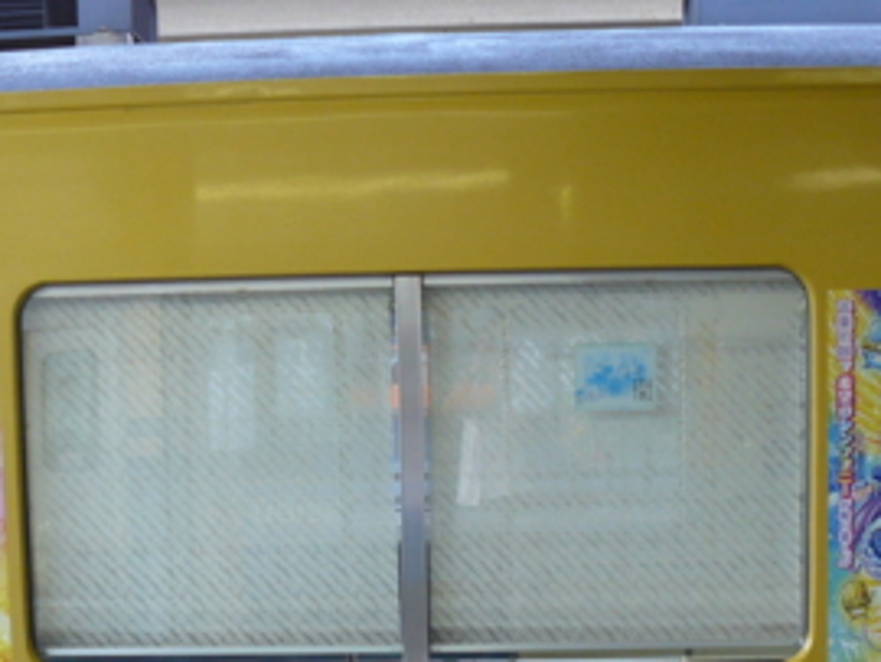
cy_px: 554
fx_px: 1630
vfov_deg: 22.6
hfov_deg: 30.2
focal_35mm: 64
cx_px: 424
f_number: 2.8
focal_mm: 6
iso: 200
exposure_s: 1/80
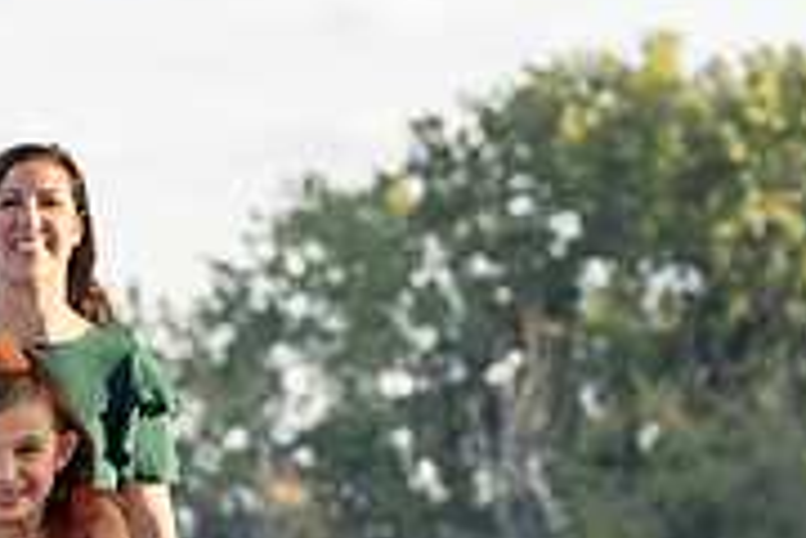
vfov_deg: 3.3
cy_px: 583
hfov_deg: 5.0
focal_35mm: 411
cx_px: -290
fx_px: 9201
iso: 200
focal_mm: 120
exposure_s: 1/400
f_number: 5.6
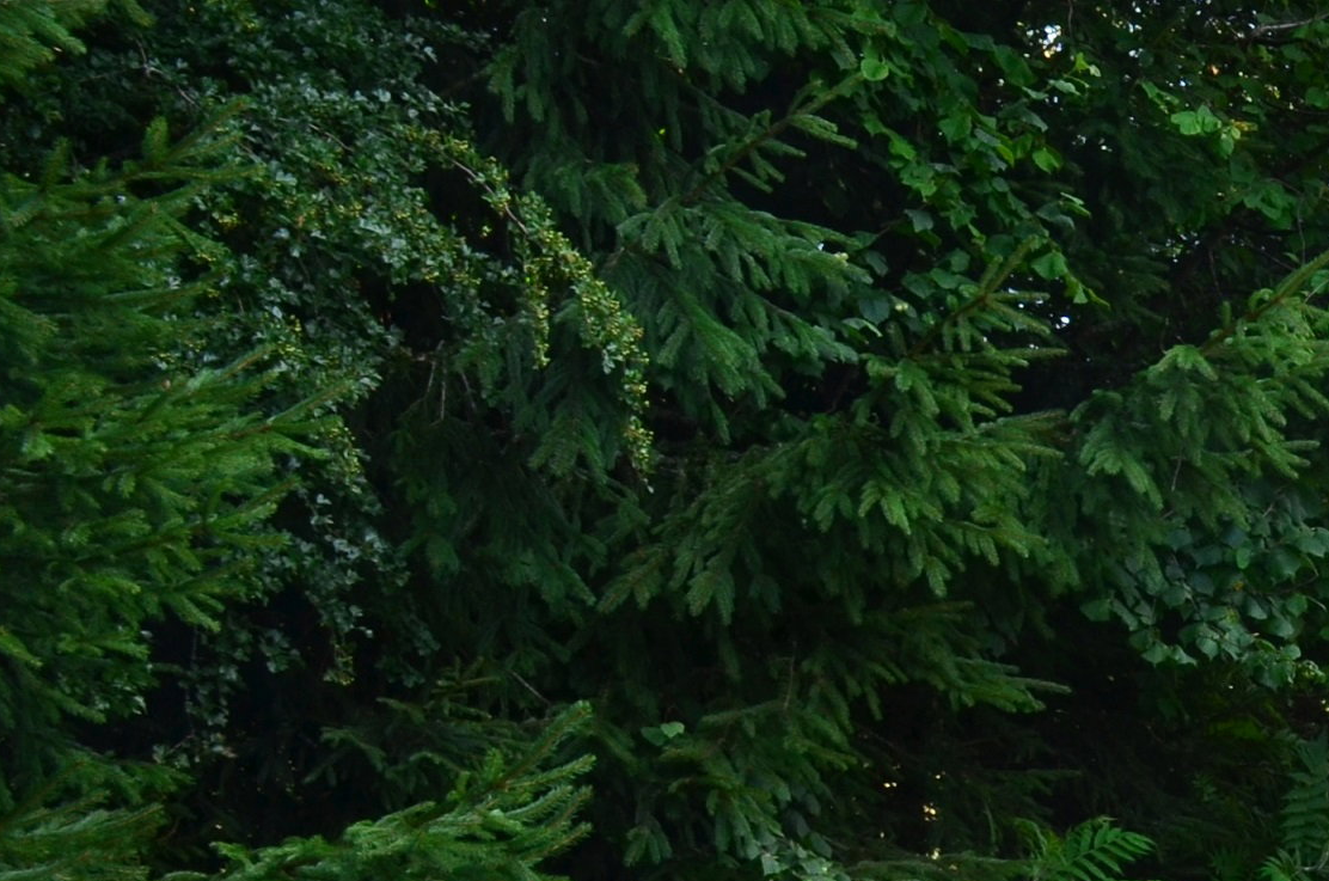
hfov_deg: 15.6
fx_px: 4311
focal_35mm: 117
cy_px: 567
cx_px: 2212
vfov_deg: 11.7
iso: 220
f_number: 10
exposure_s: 1/60
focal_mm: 22
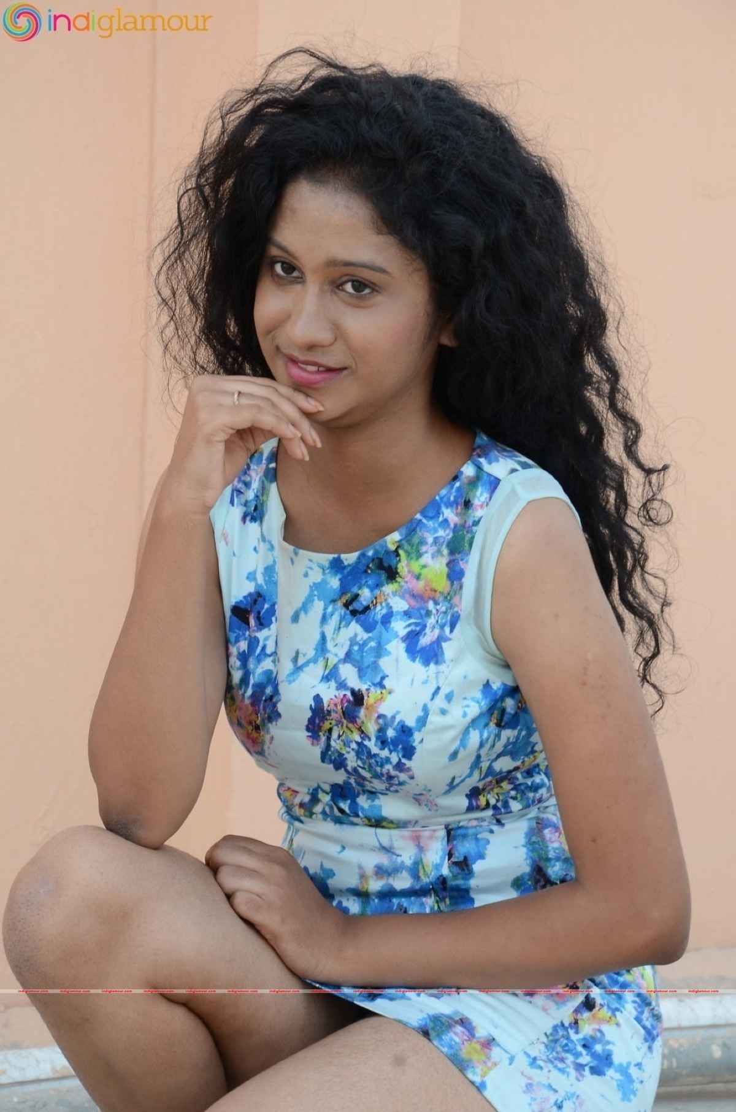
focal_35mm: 120
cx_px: 368
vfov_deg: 17.1
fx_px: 3698
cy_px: 556
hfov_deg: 11.4
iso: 500
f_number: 7.1
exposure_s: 1/125
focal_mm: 80
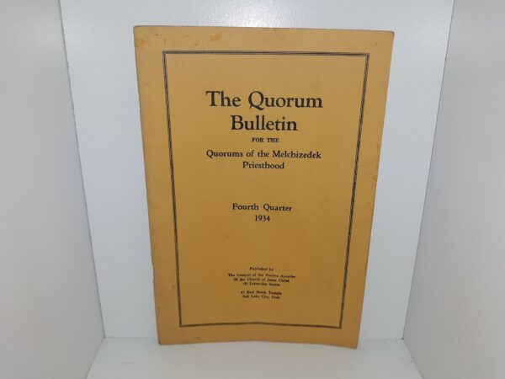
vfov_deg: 49.7
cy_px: 190
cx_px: 252
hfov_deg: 63.4
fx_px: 408
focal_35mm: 28
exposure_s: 1/232
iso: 40
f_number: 1.7
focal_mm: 3.7
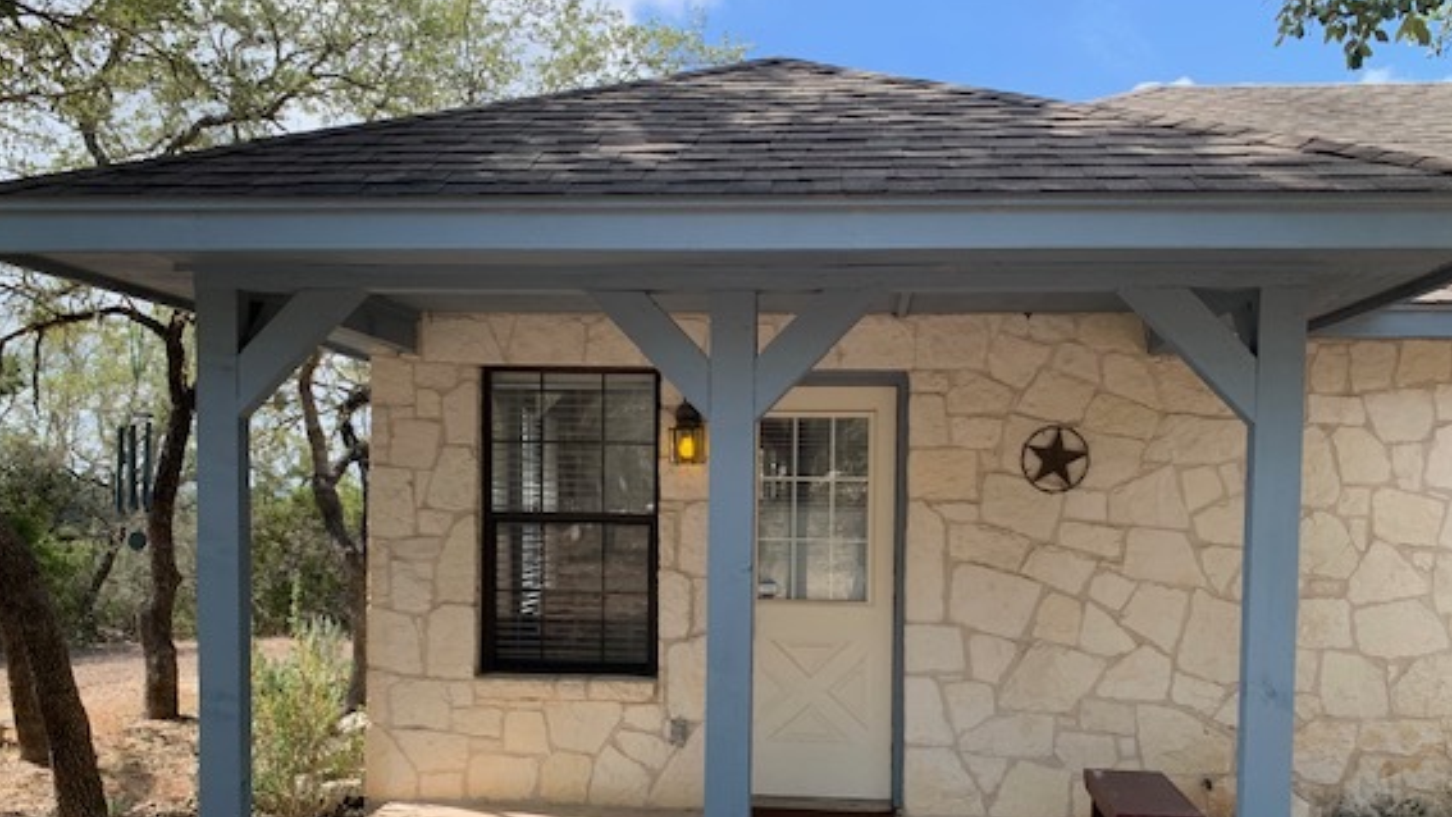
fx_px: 1232
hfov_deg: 61.0
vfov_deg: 36.2
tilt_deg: -2.4
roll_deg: -1.2
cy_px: 558
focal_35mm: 32
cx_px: 766
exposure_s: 1/616
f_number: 1.8
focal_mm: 4.25
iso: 25
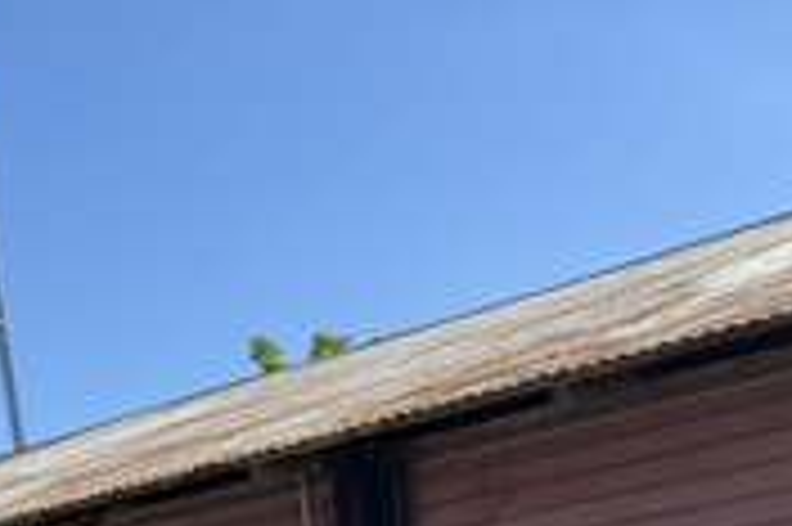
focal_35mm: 91
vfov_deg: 14.5
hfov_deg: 19.4
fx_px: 2000
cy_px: 643
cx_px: -418
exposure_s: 1/3597
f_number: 1.78
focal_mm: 6.76
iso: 80
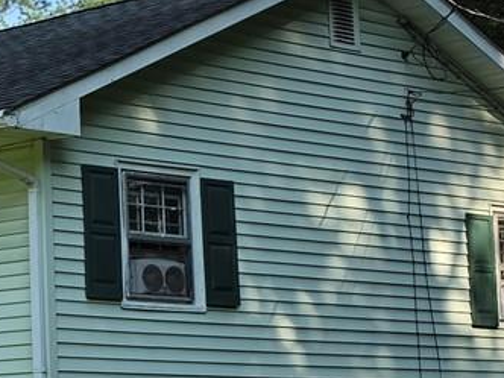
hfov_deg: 13.3
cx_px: -193
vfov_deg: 10.4
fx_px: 2067
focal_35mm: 142
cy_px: 143
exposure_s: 1/4055
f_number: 1.4
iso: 64
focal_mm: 6.5
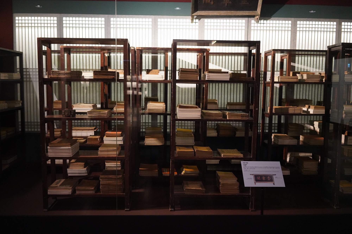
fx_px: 342
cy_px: 117
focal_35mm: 35
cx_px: 176
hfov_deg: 54.4
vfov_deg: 37.9
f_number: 2.8
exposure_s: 1/80
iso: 6400
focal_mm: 35
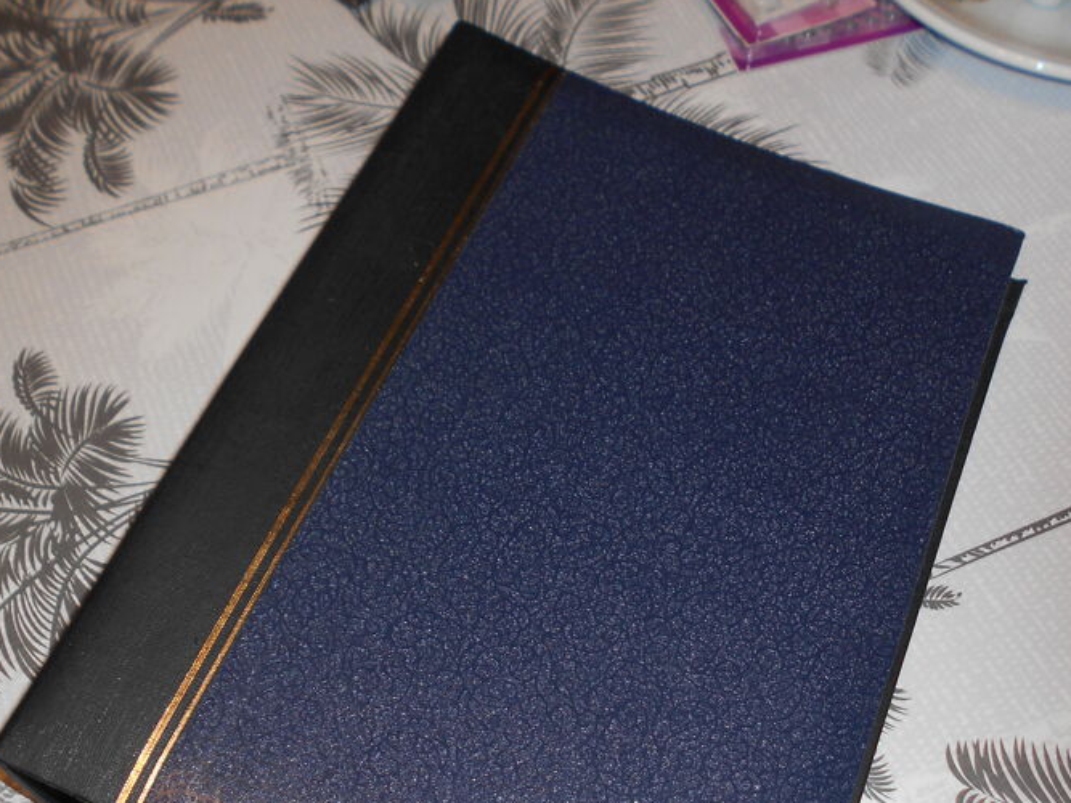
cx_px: 525
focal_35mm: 39
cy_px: 580
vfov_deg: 36.1
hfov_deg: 47.9
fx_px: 1206
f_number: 3.2
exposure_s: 1/25
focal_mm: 4.6
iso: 80
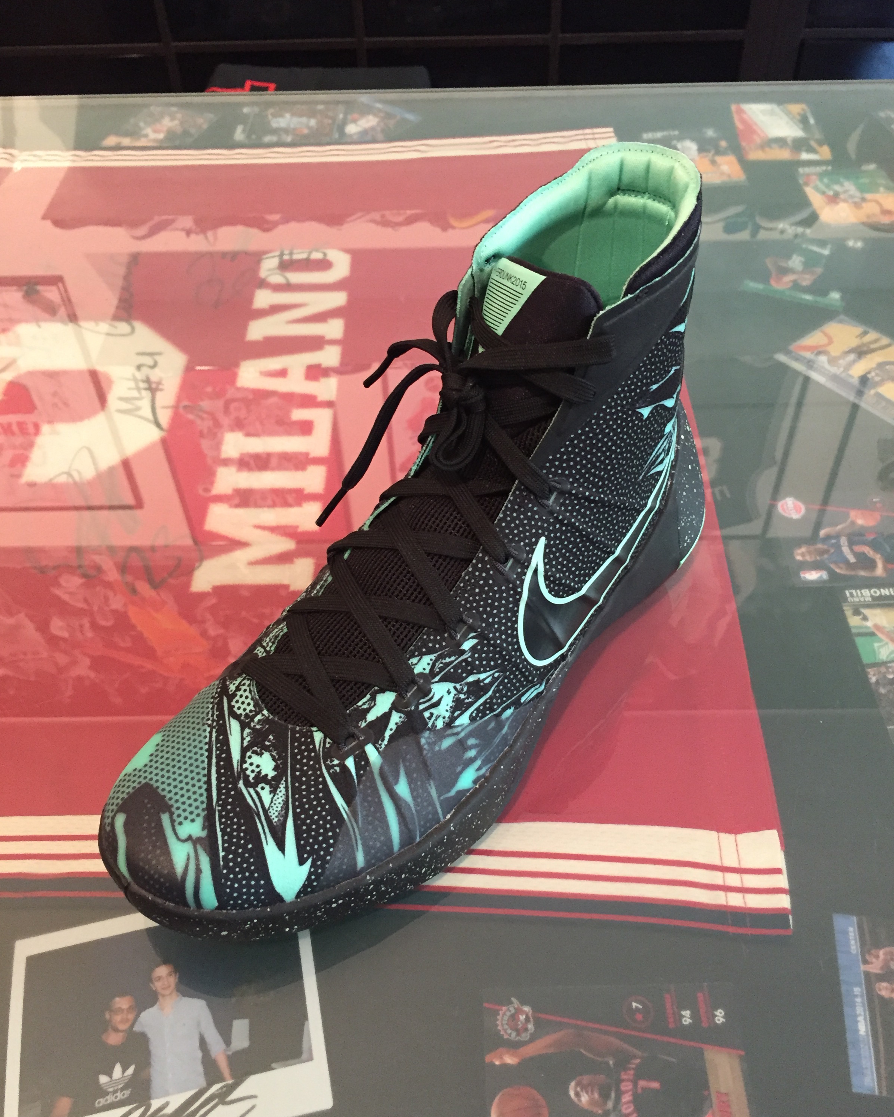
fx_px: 1025
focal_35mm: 31
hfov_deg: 47.1
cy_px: 588
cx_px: 458
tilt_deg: -48.4
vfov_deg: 57.1
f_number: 2.2
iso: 250
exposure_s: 1/33
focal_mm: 4.15
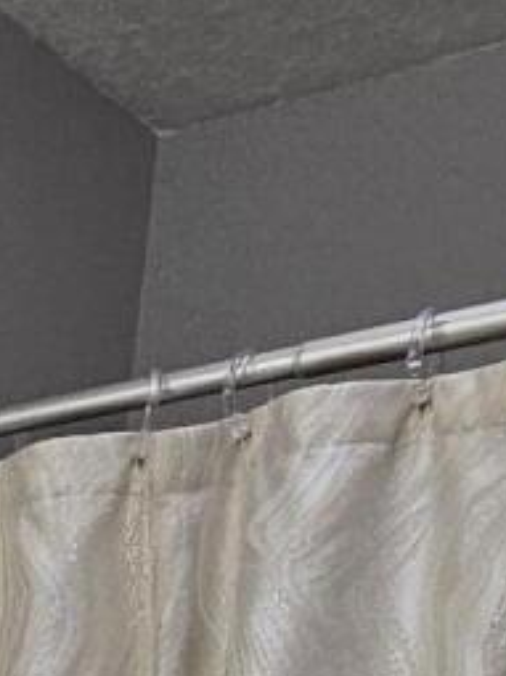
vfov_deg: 14.7
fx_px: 1990
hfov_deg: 12.3
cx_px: -607
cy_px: 1477
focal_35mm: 102
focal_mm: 2.2
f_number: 2.2
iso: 160
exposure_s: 1/60
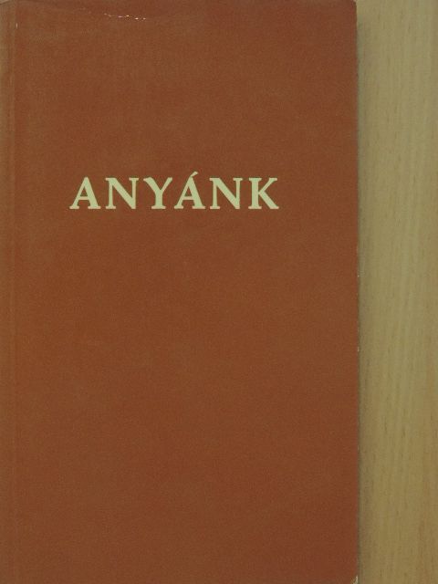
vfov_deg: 27.8
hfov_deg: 21.0
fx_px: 1181
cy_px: 292
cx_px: 219
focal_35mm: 70
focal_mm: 12.4
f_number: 3.9
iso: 800
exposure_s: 1/100
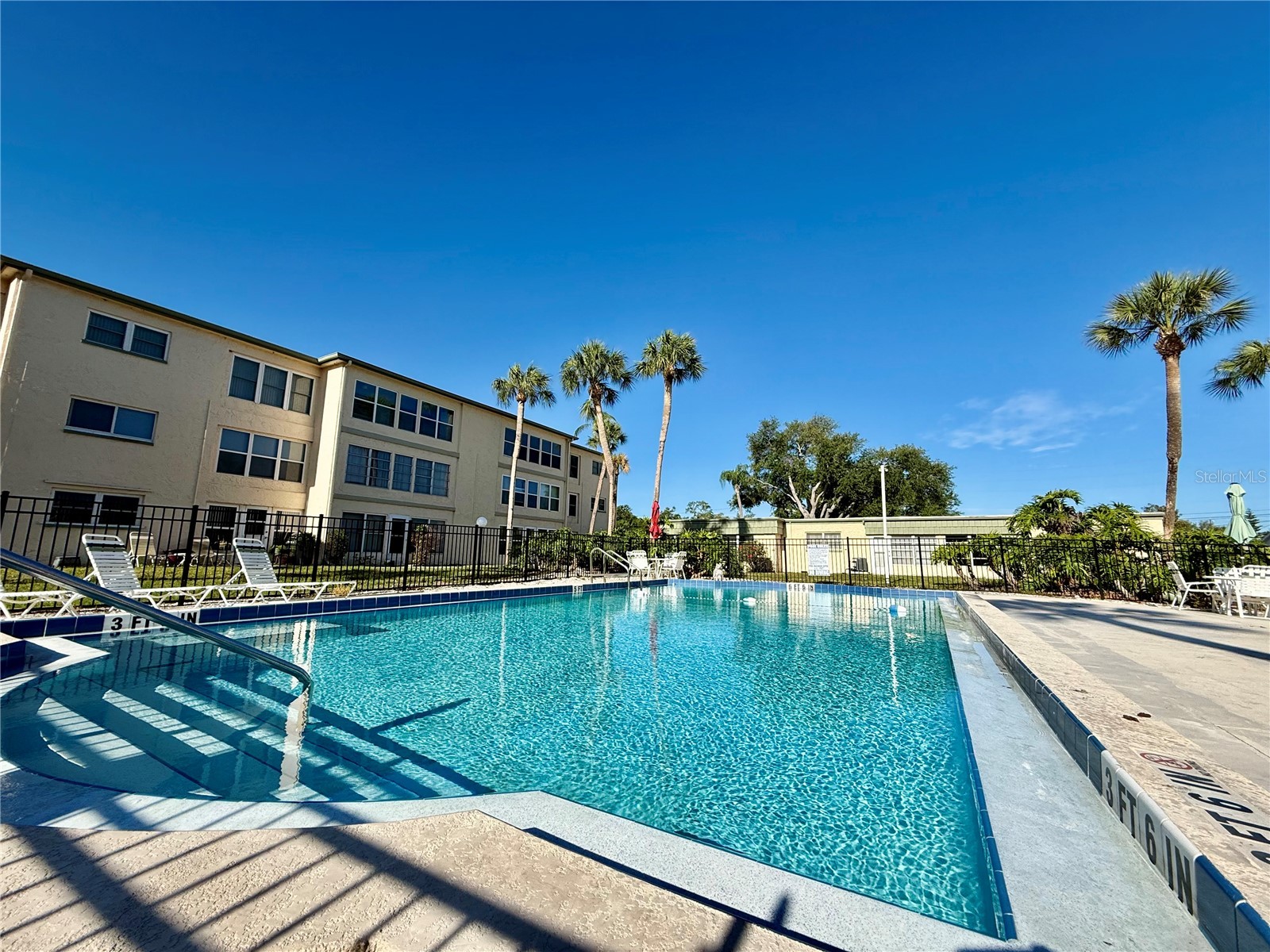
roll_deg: -1.1
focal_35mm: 14
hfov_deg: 102.1
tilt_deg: +9.5
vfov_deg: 85.7
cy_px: 476
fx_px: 514
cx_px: 635
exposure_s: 1/2165
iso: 50
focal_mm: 2.22
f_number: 2.2
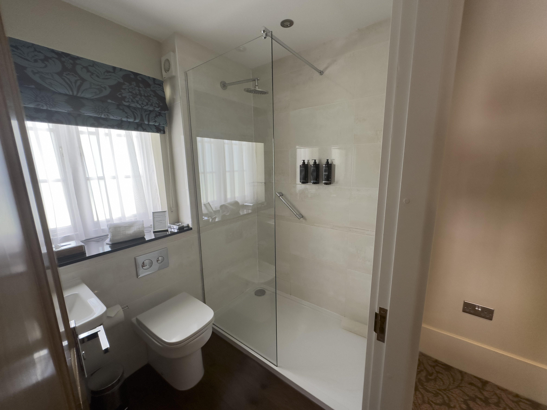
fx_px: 221
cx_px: 274
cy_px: 205
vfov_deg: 85.7
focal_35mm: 14
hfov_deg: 102.1
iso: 160
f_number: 2.2
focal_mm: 2.22
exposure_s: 1/50
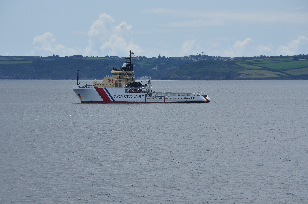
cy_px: 102
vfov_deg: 4.6
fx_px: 2564
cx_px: 154
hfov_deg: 6.9
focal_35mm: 300
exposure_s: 1/320
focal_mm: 200
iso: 200
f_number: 11
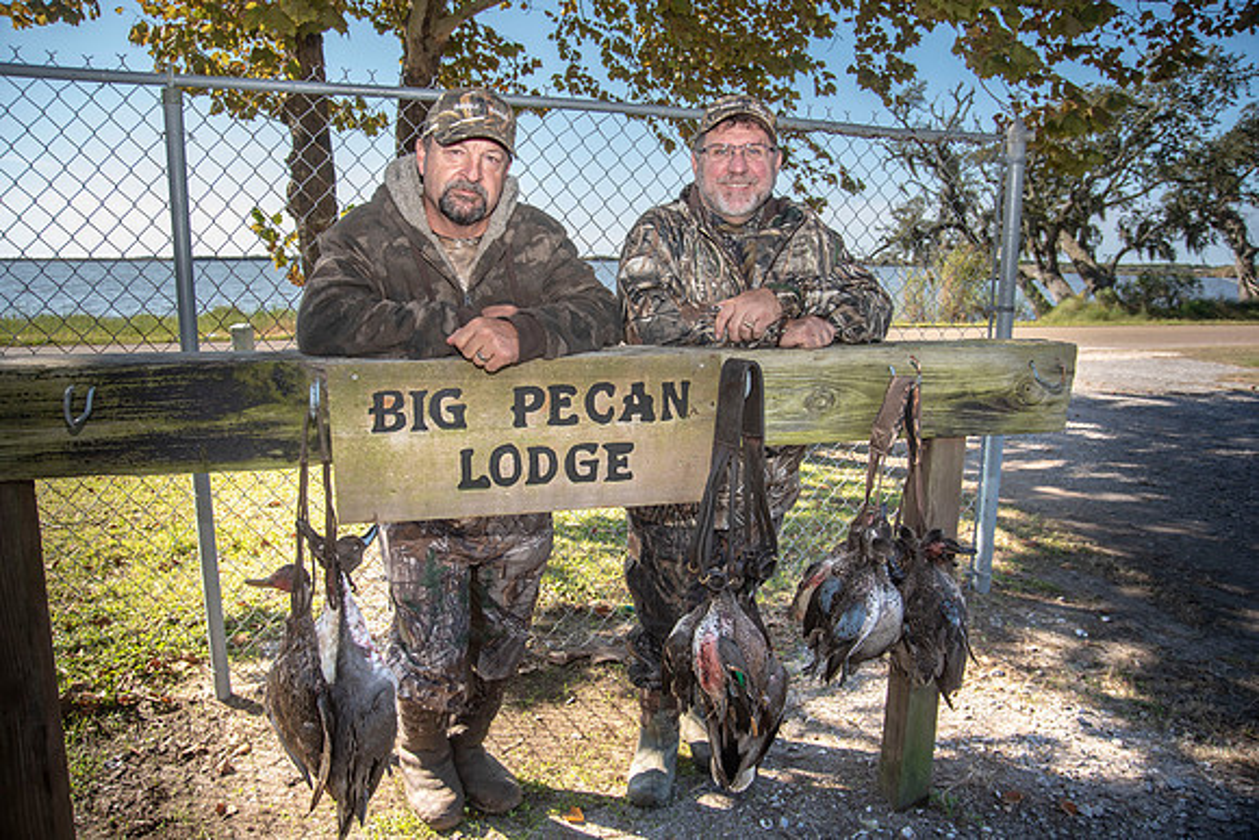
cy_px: 420
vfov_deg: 53.2
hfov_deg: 73.7
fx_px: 839
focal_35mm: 24
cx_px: 630
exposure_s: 1/200
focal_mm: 24
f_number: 6.3
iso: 100
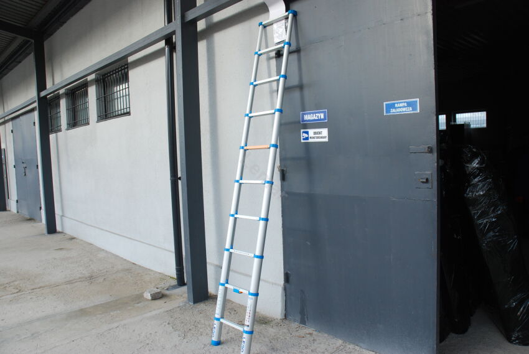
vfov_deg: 48.0
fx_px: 397
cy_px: 177
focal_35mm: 27
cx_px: 264
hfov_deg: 67.3
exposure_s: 1/60
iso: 250
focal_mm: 18
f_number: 8
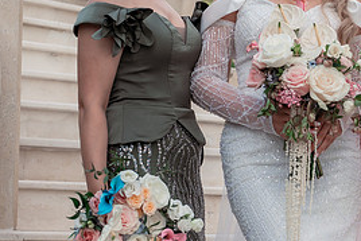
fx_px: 1184
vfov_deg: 11.6
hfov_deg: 17.2
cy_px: 101
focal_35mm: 118
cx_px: 282
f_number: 3.2
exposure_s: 1/500
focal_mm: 46
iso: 160
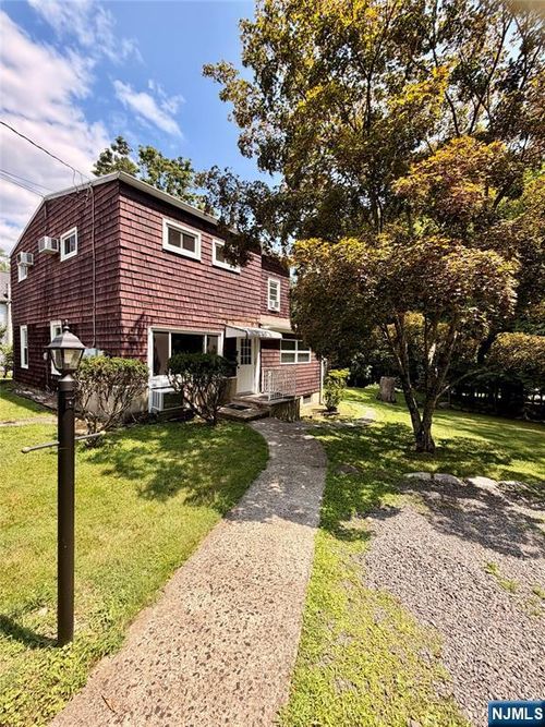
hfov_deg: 85.7
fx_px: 294
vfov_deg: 102.1
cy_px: 364
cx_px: 272
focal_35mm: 14
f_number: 2.2
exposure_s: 1/679
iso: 40
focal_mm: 2.22
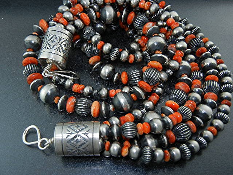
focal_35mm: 39
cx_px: 116
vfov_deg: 36.8
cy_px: 88
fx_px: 263
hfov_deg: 47.9
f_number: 3.7
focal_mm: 7.1
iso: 200
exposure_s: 1/30
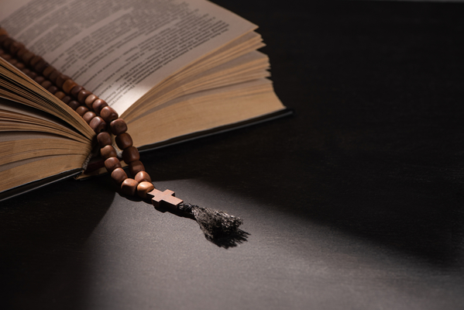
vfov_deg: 13.1
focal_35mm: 105
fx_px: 1354
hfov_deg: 19.4
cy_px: 155
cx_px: 232
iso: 160
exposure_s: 1/8
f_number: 9
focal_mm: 105
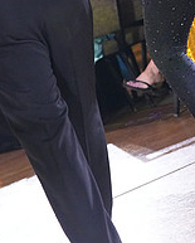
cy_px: -55
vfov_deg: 7.4
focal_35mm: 259
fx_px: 1864
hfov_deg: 6.0
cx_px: 99
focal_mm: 92
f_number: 4
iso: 8000
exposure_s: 1/400
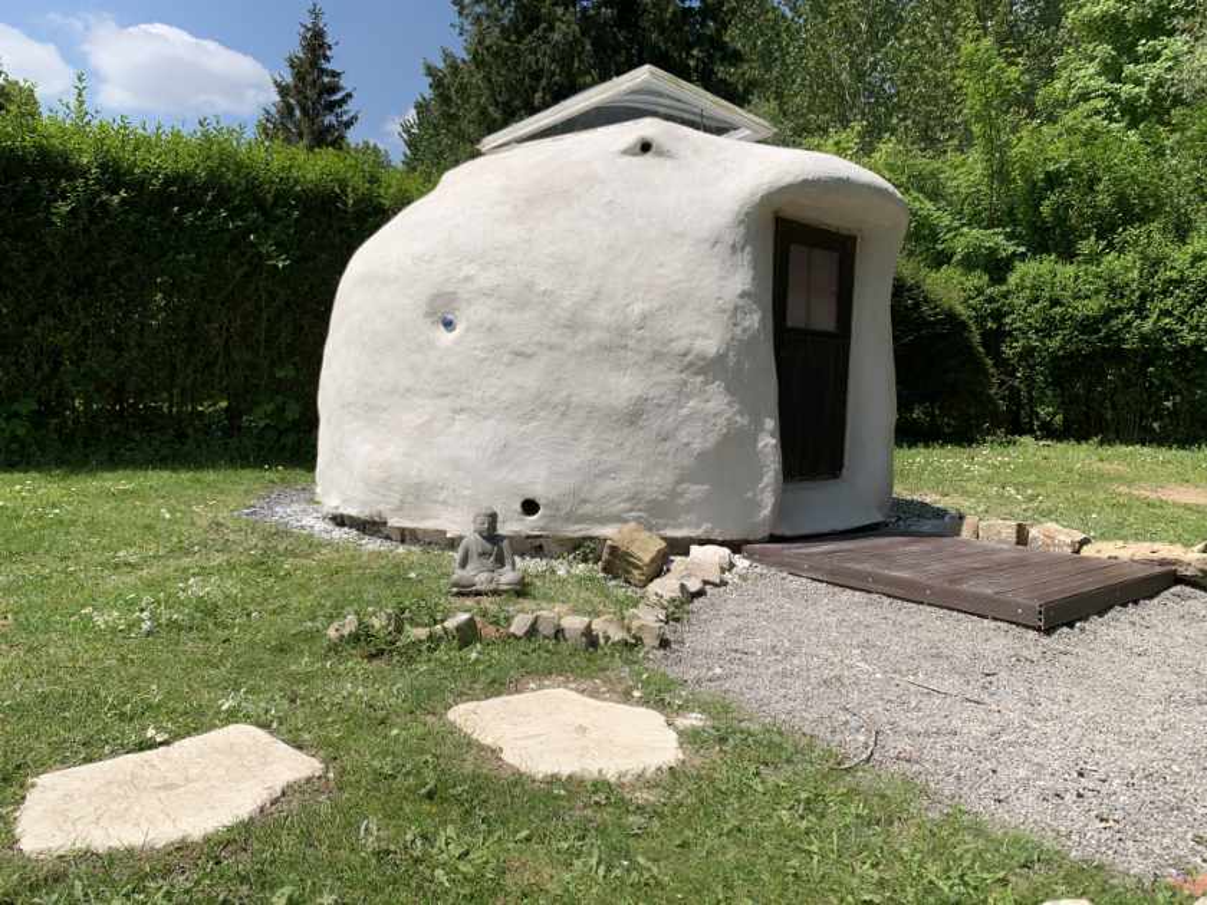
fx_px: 907
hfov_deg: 67.3
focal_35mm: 26
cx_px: 604
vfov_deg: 53.1
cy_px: 452
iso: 25
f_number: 1.8
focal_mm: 4.2
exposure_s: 1/3289
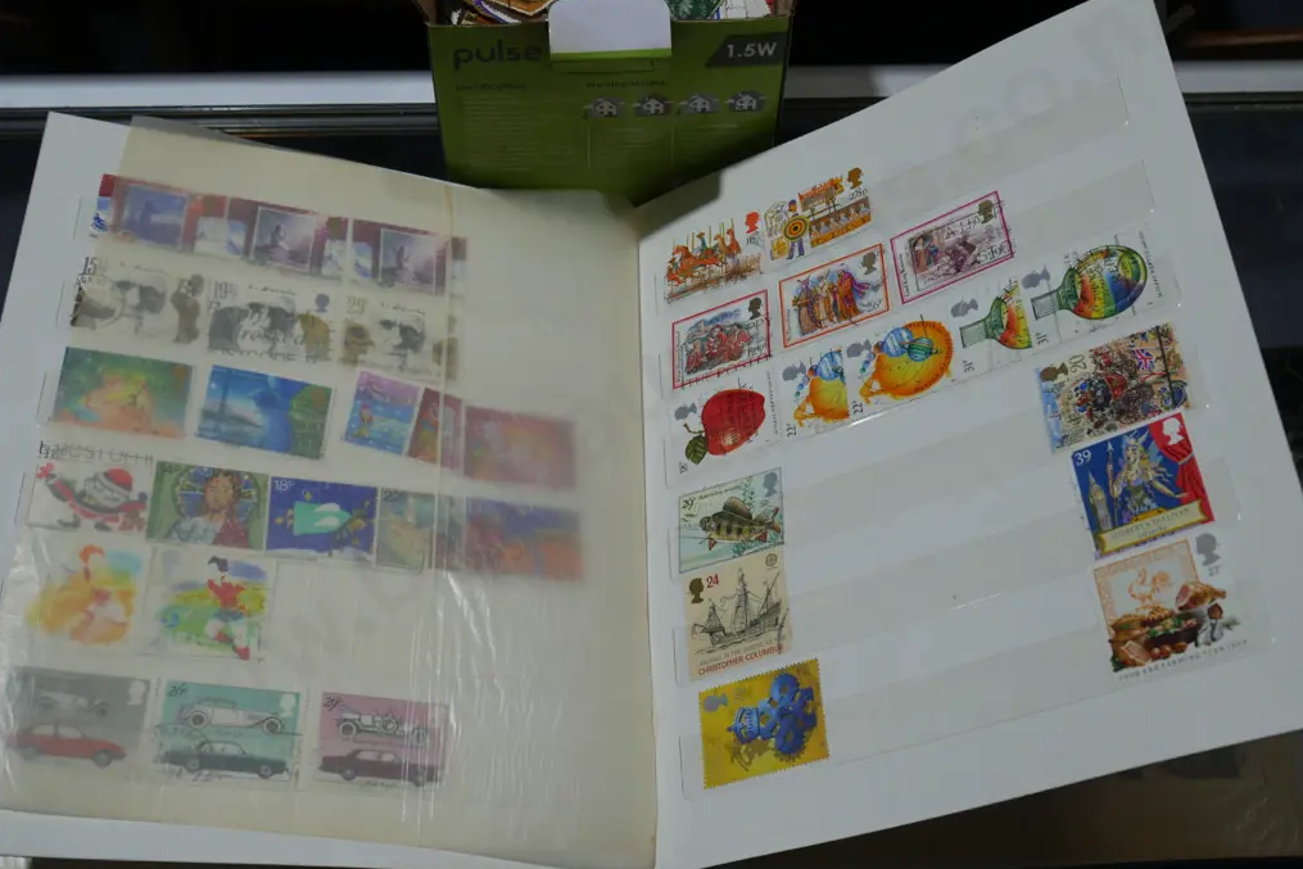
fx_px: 1520
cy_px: 383
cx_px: 652
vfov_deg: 31.9
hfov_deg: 46.4
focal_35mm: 42
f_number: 6.3
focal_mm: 20
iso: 200
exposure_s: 1/100
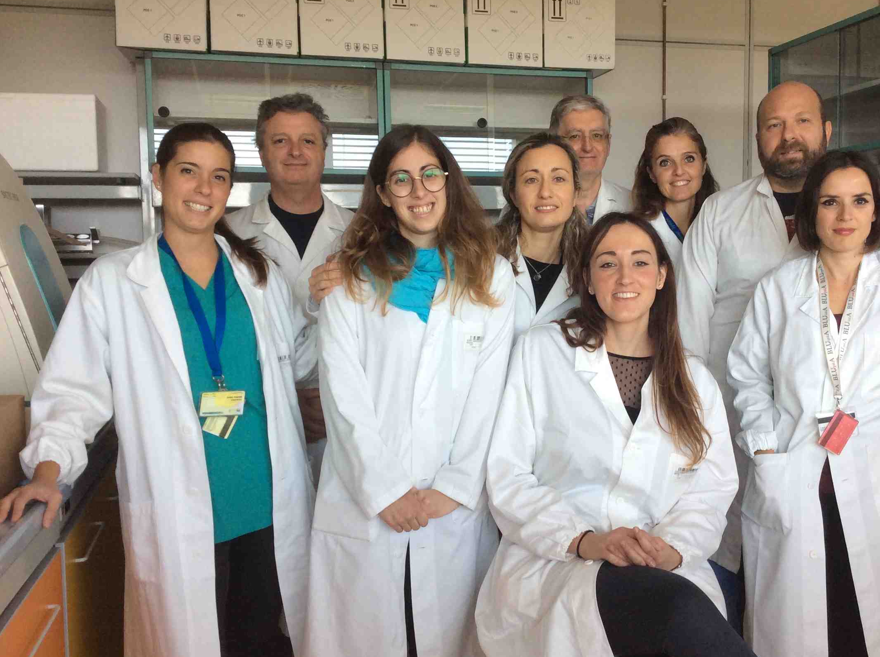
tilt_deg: -5.0
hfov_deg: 47.7
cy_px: 328
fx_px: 990
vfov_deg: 36.7
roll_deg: +1.4
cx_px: 523
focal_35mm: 39
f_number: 2.4
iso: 40
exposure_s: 1/50
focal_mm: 3.3
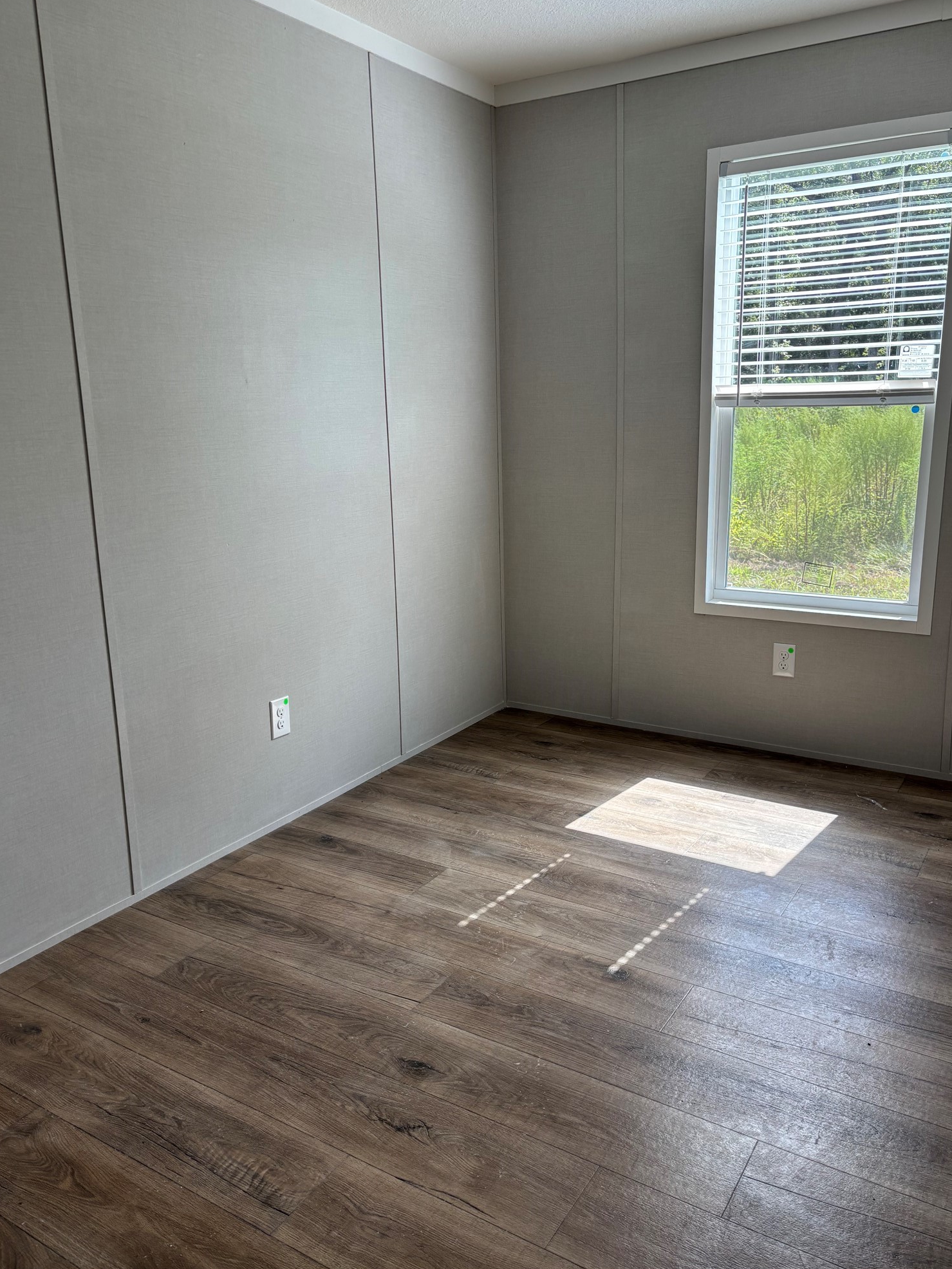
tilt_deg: -13.2
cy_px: 649
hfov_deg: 51.4
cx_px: 470
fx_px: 990
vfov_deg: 65.3
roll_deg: +0.9
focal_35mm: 27
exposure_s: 1/171
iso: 50
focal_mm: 5.96
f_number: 1.6
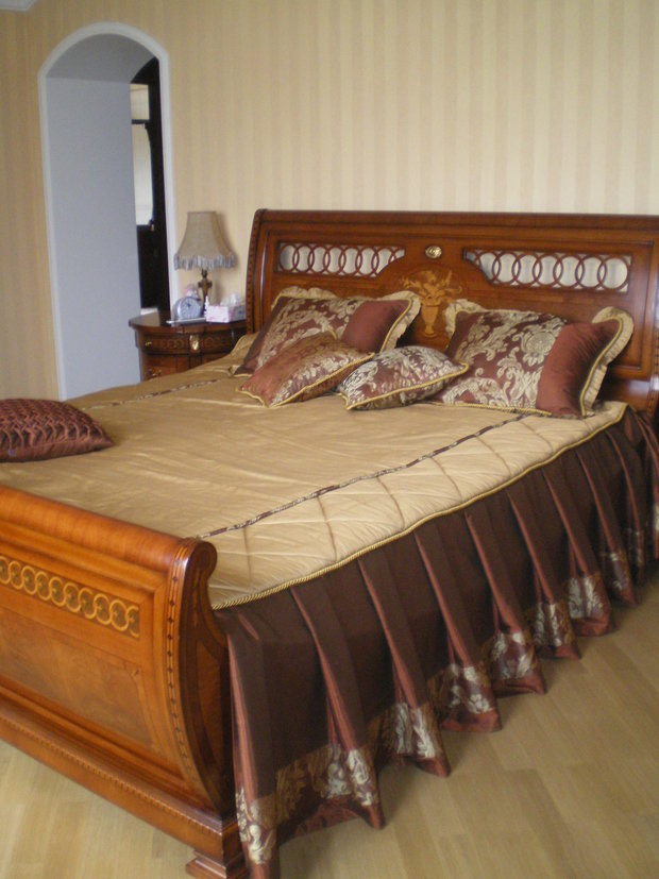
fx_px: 965
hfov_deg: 37.7
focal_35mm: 38
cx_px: 330
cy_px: 440
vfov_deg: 49.0
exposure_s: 1/30
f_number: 3.1
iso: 400
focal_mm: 6.3
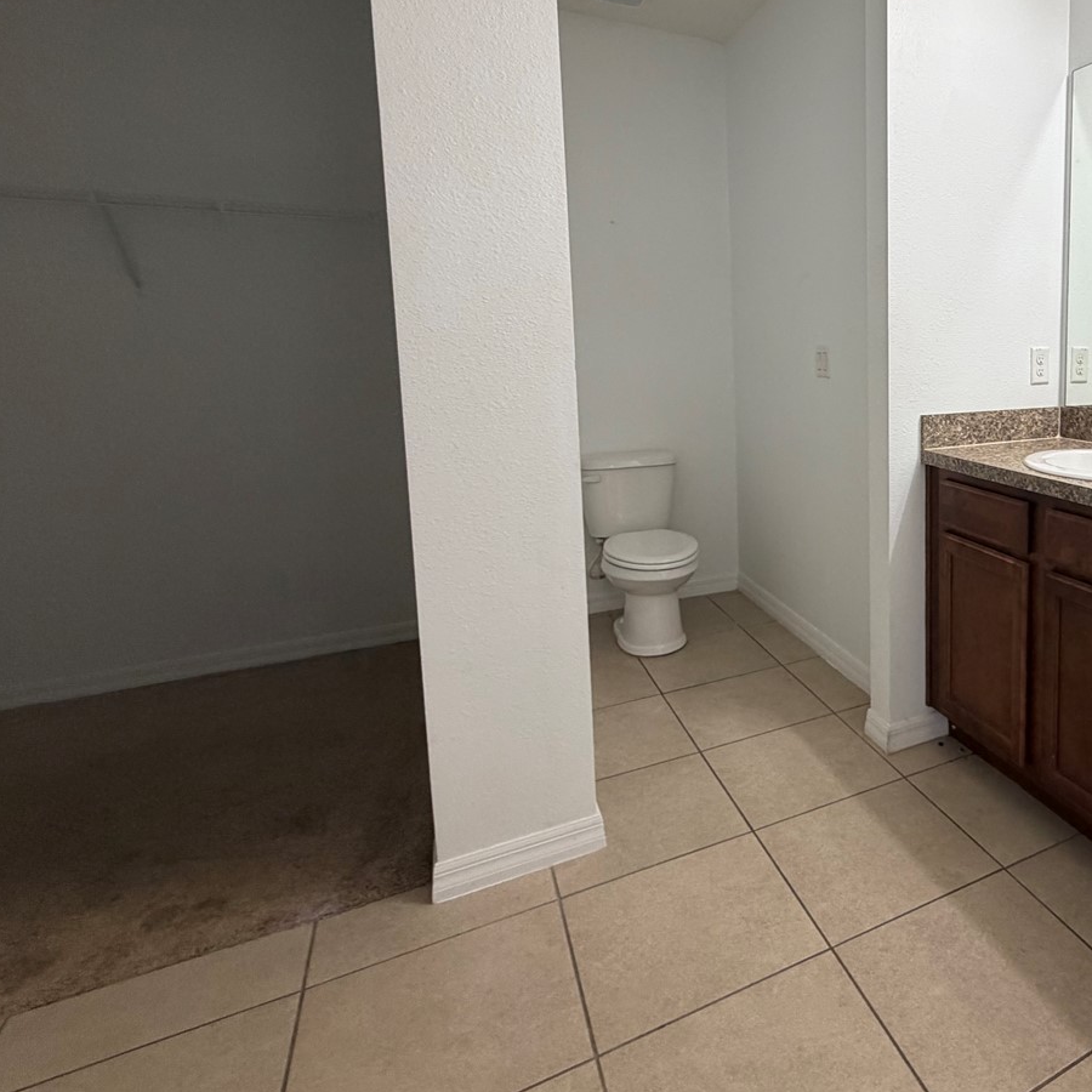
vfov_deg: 68.8
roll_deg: -0.3
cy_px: 426
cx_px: 920
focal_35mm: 22
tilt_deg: -6.9
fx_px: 785
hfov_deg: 61.9
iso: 200
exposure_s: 1/60
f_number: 2.2
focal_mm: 2.22
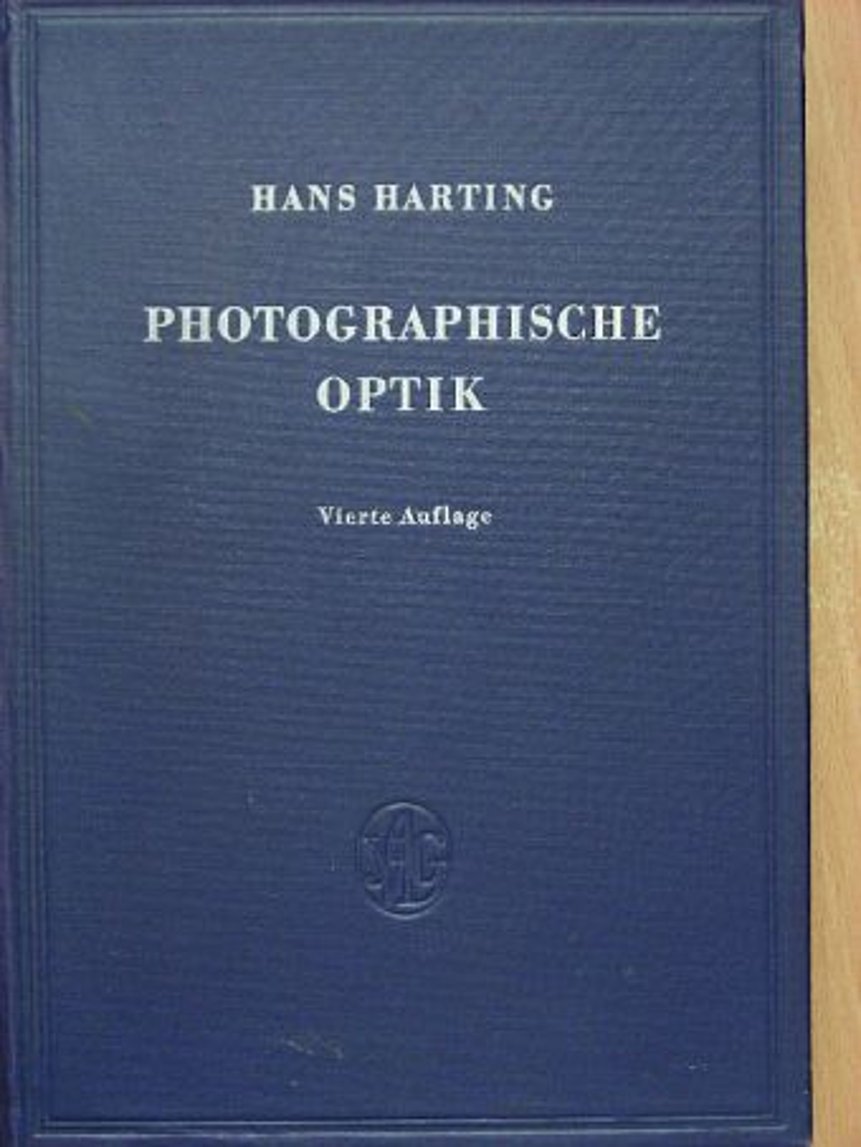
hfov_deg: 21.0
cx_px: 430
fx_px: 2320
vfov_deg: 27.8
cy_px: 574
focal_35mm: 70
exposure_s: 1/30
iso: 194
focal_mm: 11.7
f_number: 3.5
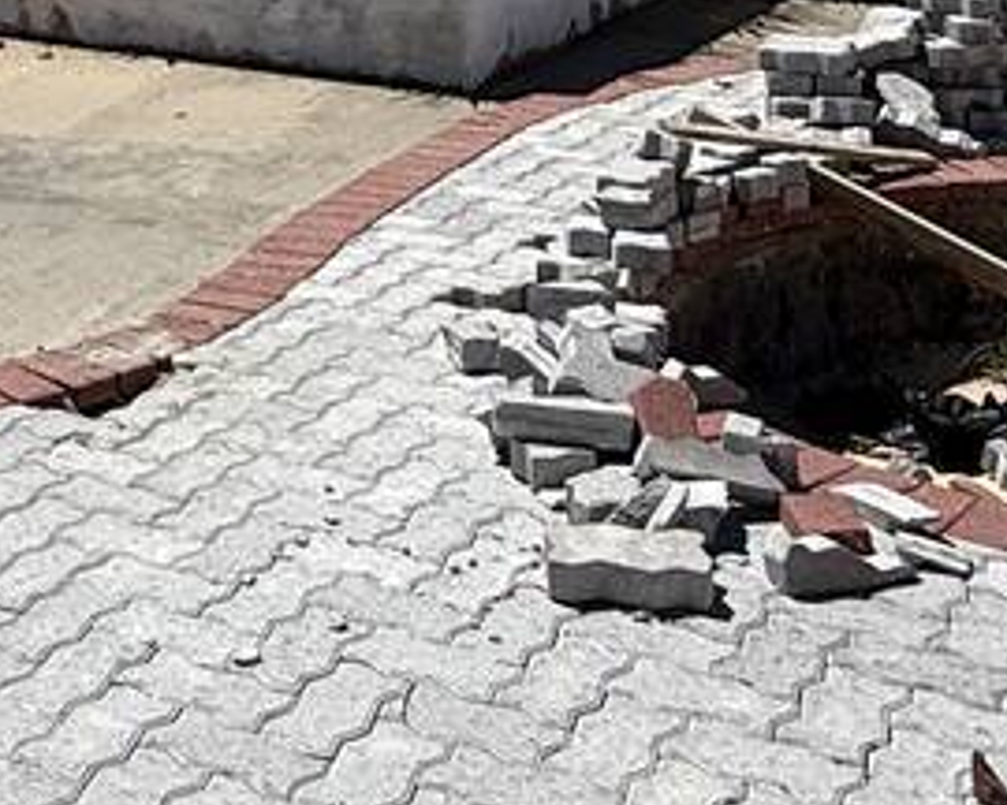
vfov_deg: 18.3
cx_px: 138
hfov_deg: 25.4
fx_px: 2176
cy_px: -447
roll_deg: +0.3
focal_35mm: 73
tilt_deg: +2.4
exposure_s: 1/4425
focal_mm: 2.22
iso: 50
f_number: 2.2
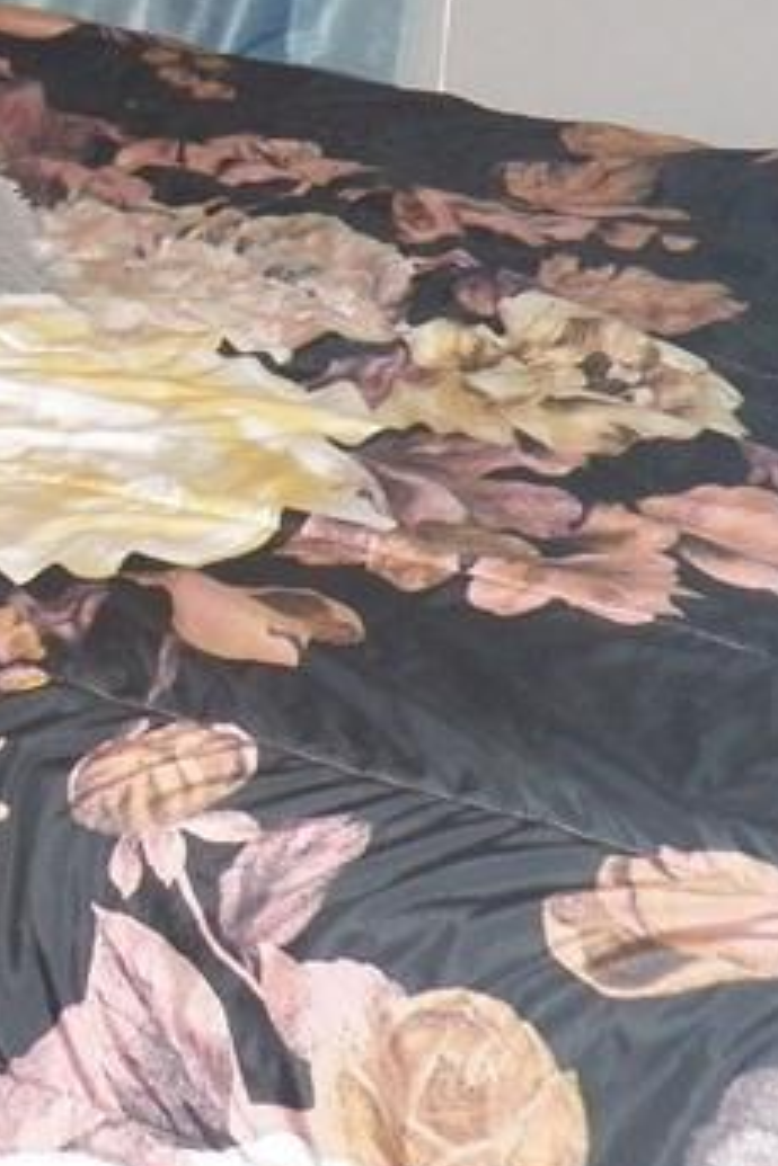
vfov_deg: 18.8
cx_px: -771
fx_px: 3501
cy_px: 243
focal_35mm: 108
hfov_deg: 11.4
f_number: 2.8
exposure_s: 1/30
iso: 400
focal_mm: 6.3
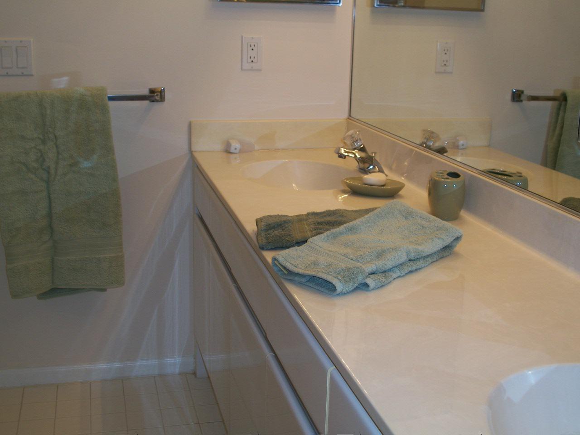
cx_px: 290
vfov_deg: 32.9
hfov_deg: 42.9
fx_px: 737
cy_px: 218
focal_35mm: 44
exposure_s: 1/40
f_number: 3.5
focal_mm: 7.8
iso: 80
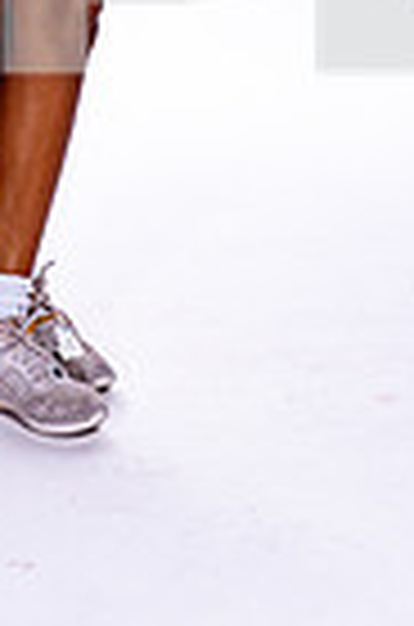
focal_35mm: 211
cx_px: -40
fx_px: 3658
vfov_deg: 9.4
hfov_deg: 6.4
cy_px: -378
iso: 100
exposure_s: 1/250
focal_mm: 65
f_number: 5.6
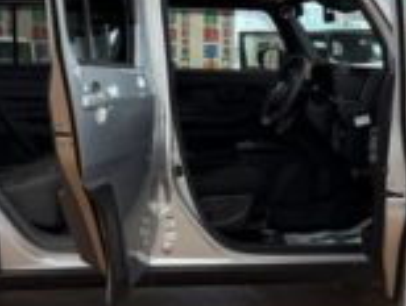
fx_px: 693
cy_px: 88
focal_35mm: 59
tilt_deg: -0.5
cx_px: 179
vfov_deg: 24.7
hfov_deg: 32.6
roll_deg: +0.6
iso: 64
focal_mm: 5.96
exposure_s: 1/100
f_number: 1.6
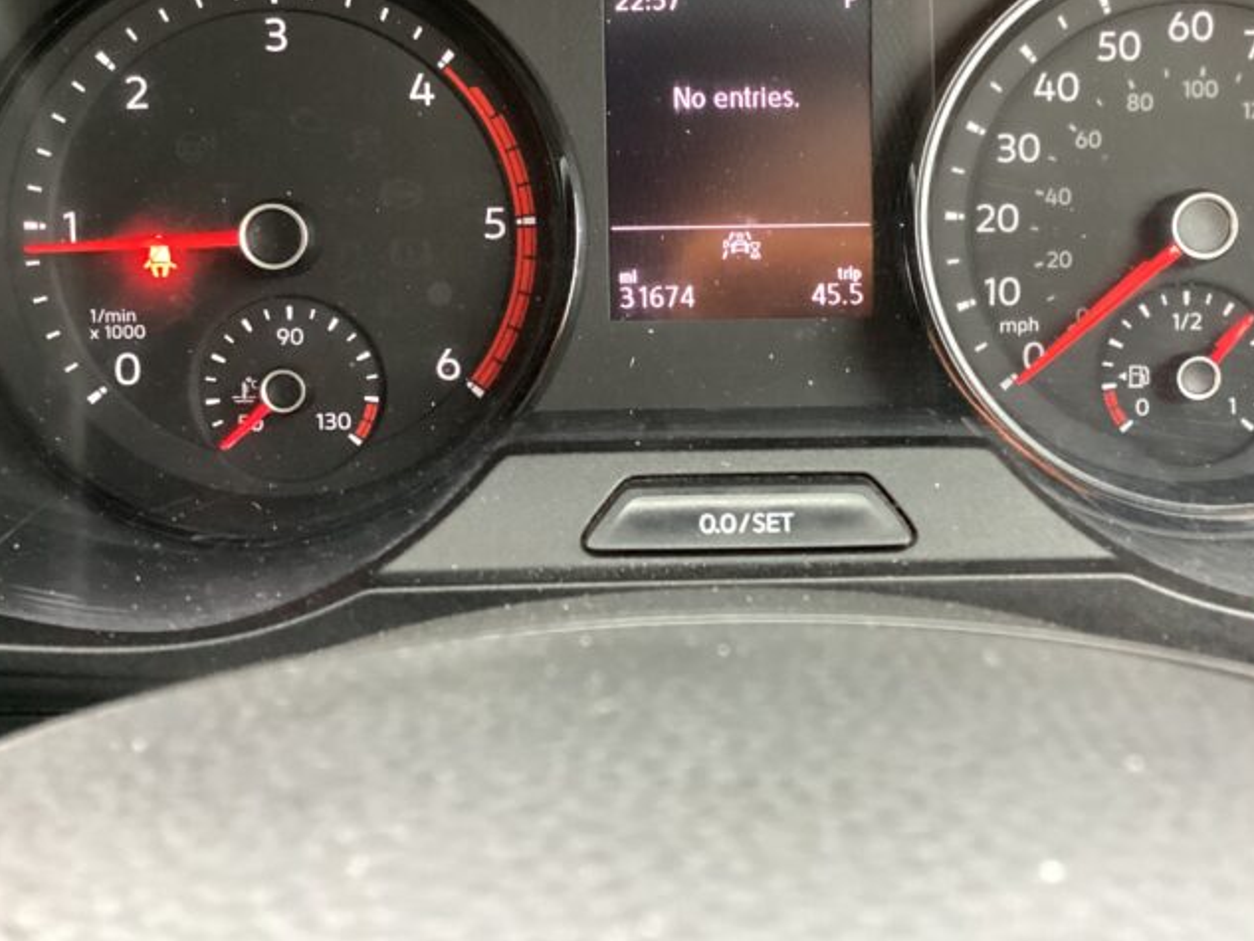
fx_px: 1413
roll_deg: +0.2
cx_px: 765
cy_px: 362
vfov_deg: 36.6
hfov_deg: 47.5
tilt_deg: -32.5
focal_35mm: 39
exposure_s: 1/30
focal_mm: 3.3
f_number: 2.4
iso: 400
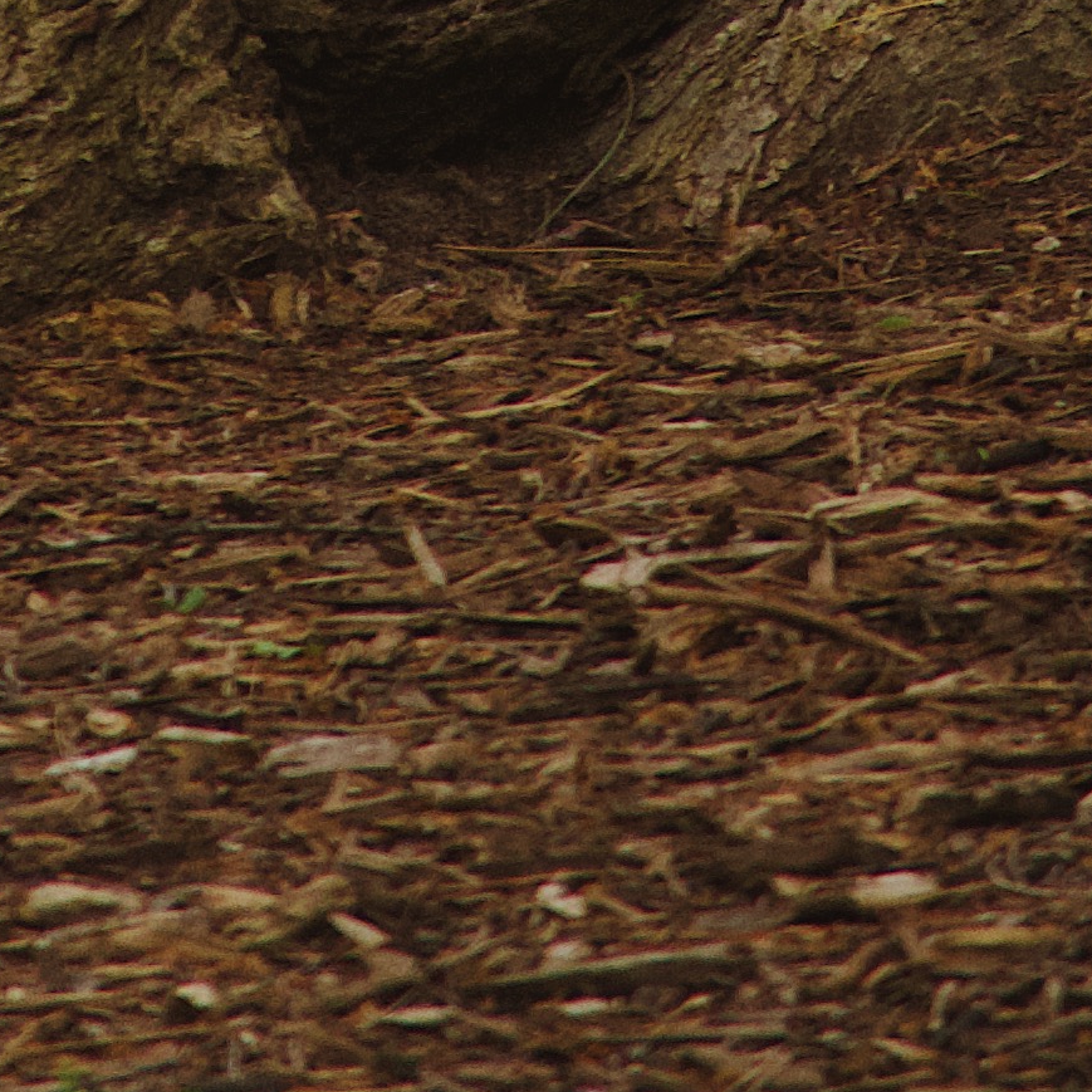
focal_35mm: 1760
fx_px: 62815
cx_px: 307
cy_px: -2345
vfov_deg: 1.0
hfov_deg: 1.0
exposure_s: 1/800
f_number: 5.6
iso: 800
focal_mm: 200
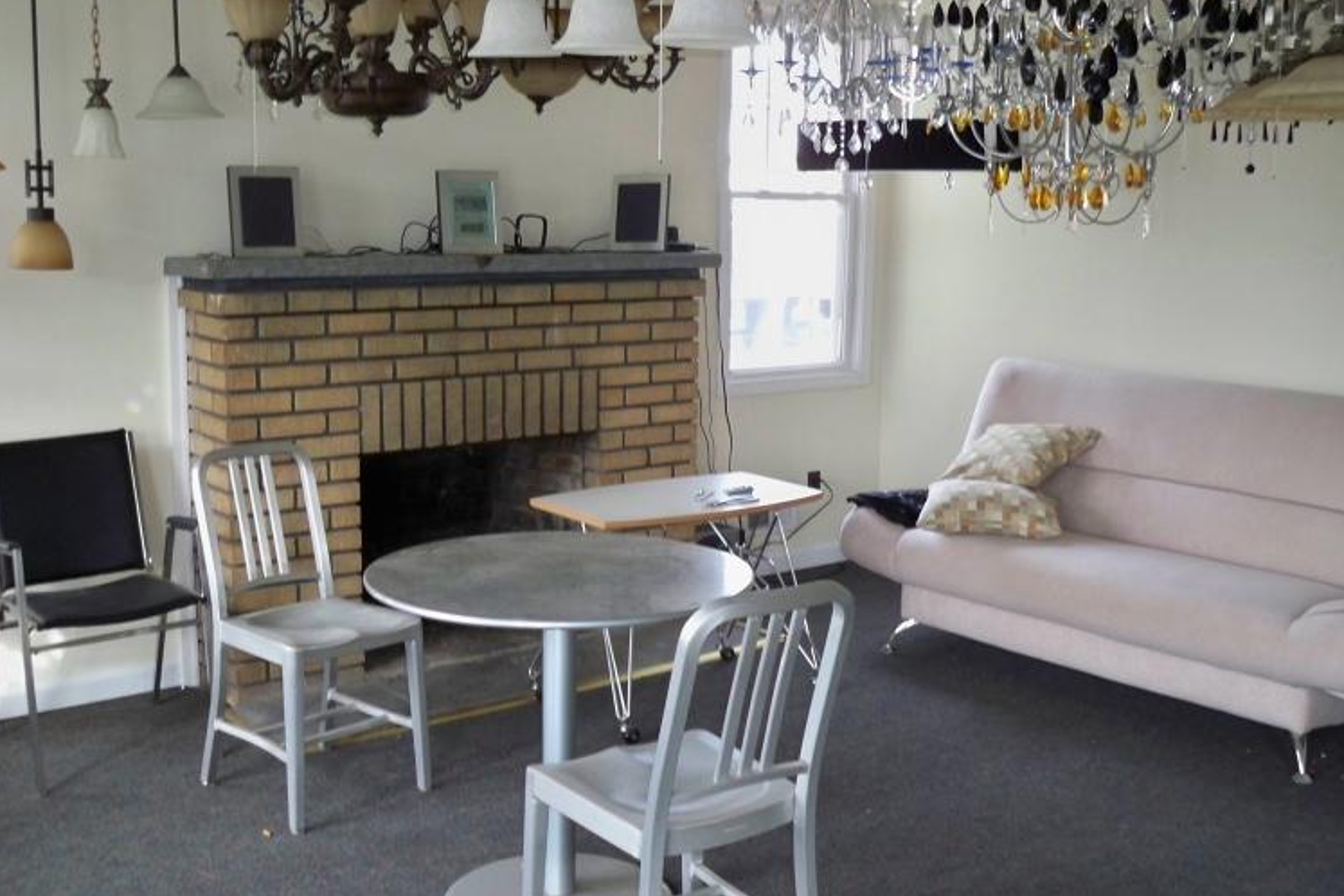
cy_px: 434
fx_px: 1456
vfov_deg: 34.2
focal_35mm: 39
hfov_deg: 49.5
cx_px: 628
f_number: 3.1
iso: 320
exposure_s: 1/30
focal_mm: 6.3
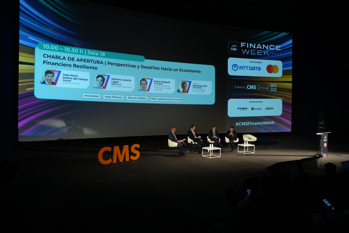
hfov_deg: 69.3
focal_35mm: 26
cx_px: 184
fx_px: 252
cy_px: 116
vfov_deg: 49.6
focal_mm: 24
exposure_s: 1/160
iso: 1600
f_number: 2.8
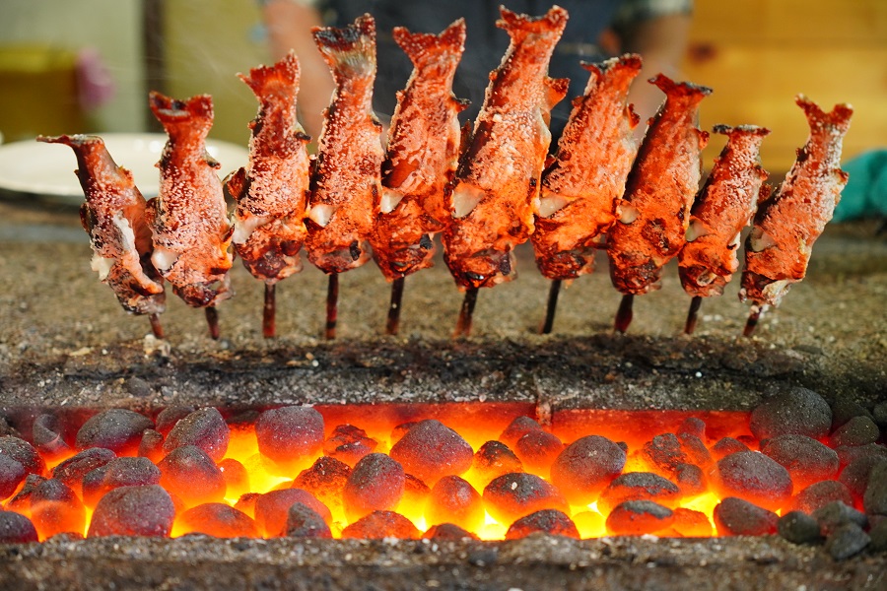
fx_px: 1441
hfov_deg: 34.2
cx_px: 444
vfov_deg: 23.2
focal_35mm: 58
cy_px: 296
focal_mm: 39
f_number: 2.8
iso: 640
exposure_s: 1/60
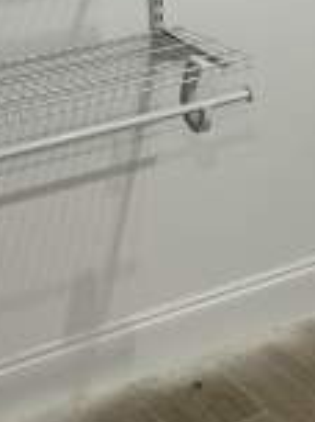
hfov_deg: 13.4
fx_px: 1328
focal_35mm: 109
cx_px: 290
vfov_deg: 17.5
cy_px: -41
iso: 125
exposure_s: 1/60
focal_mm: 5.7
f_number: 1.5
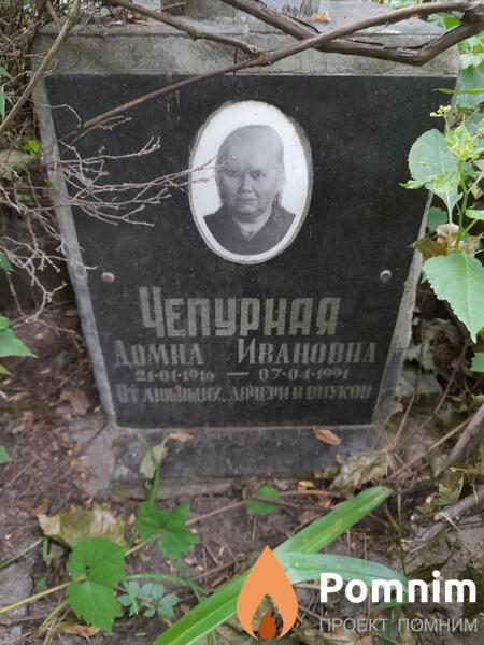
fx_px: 466
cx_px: 242
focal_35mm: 25
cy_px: 322
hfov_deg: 54.9
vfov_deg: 69.4
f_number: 2
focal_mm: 4.6
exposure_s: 1/50
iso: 160
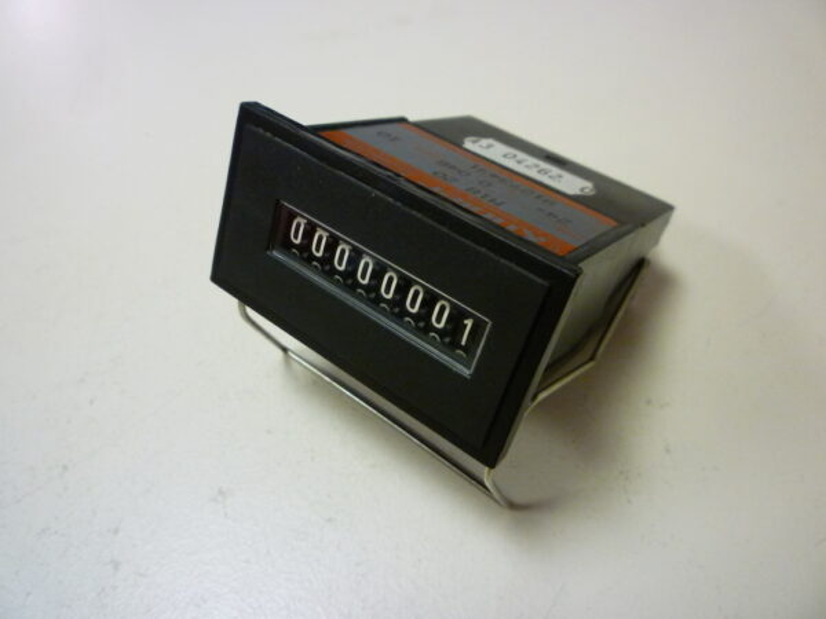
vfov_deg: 48.2
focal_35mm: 29
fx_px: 692
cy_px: 310
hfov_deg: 61.7
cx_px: 413
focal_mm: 5.2
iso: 400
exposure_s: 1/25
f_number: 3.3
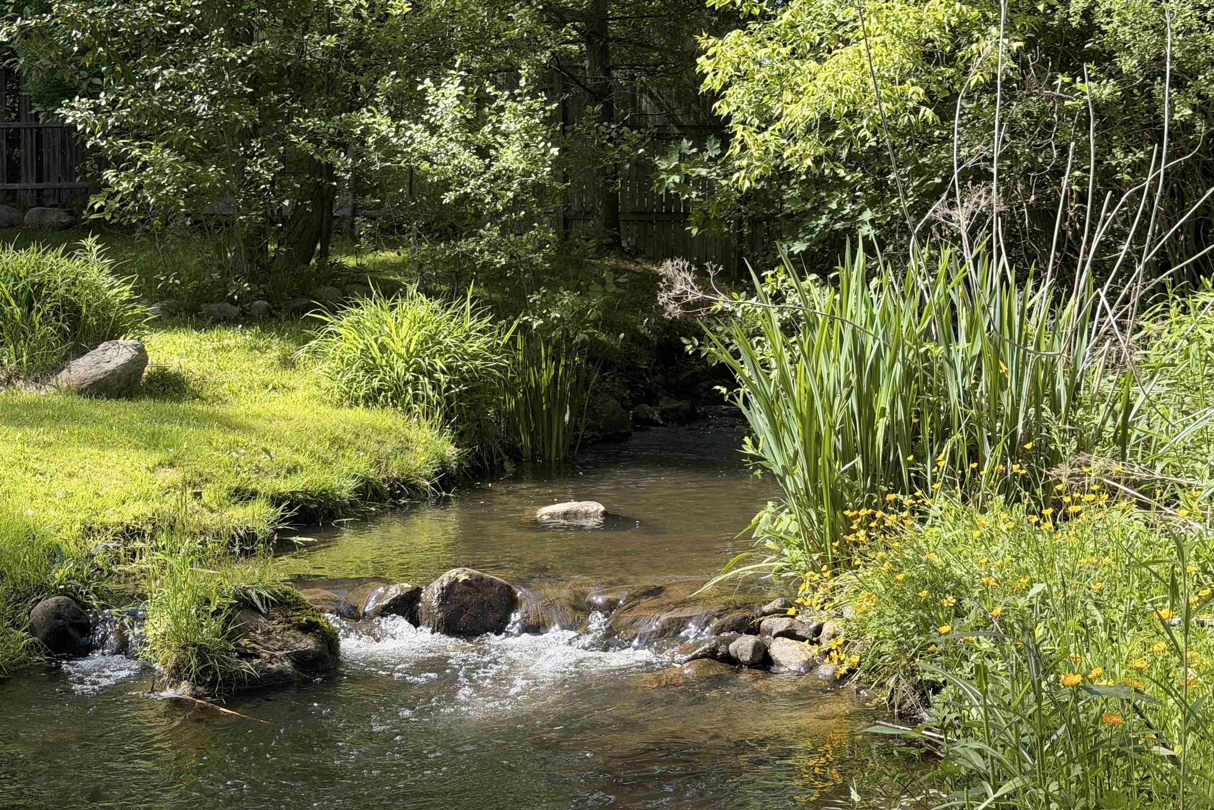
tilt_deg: -5.2
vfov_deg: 27.0
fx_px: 1686
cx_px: 608
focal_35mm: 50
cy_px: 391
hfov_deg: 39.6
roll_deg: +1.3
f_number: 1.78
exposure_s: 1/939
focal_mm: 6.76
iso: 64
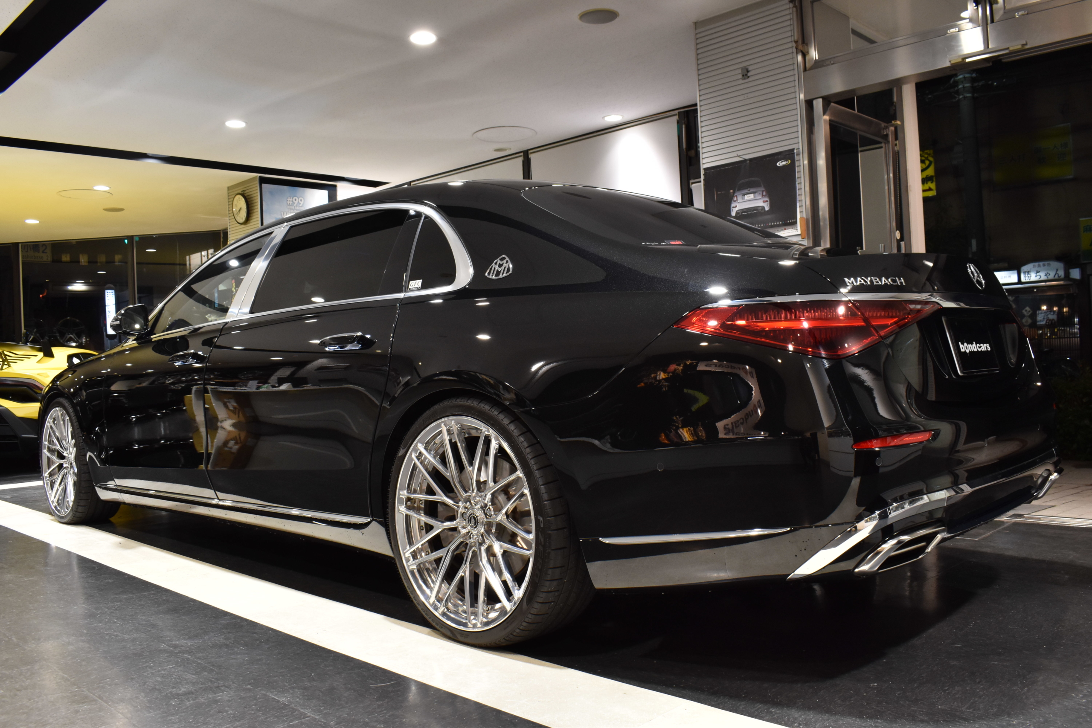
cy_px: 364
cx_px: 546
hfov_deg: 61.9
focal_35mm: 30
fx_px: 910
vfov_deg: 43.6
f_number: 8
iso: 900
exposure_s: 1/30
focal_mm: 20
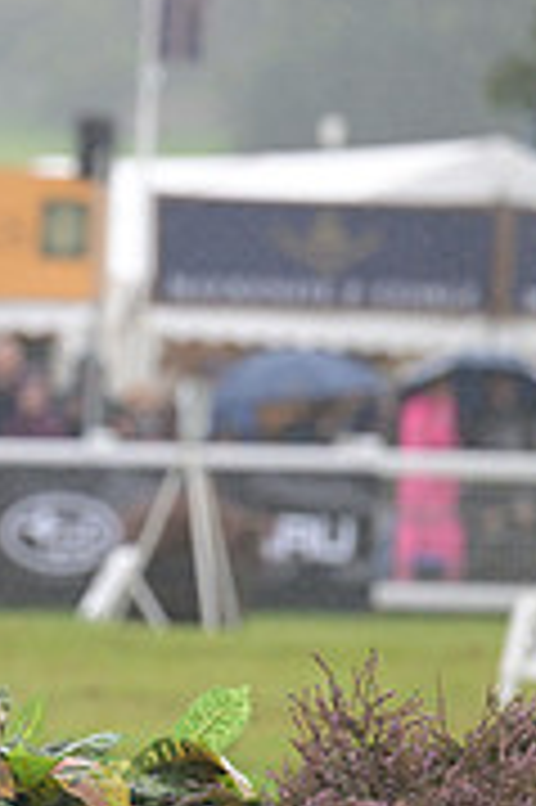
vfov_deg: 3.2
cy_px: 367
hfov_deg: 2.1
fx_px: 14544
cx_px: -757
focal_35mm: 650
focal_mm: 200
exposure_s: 1/1000
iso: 1600
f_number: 5
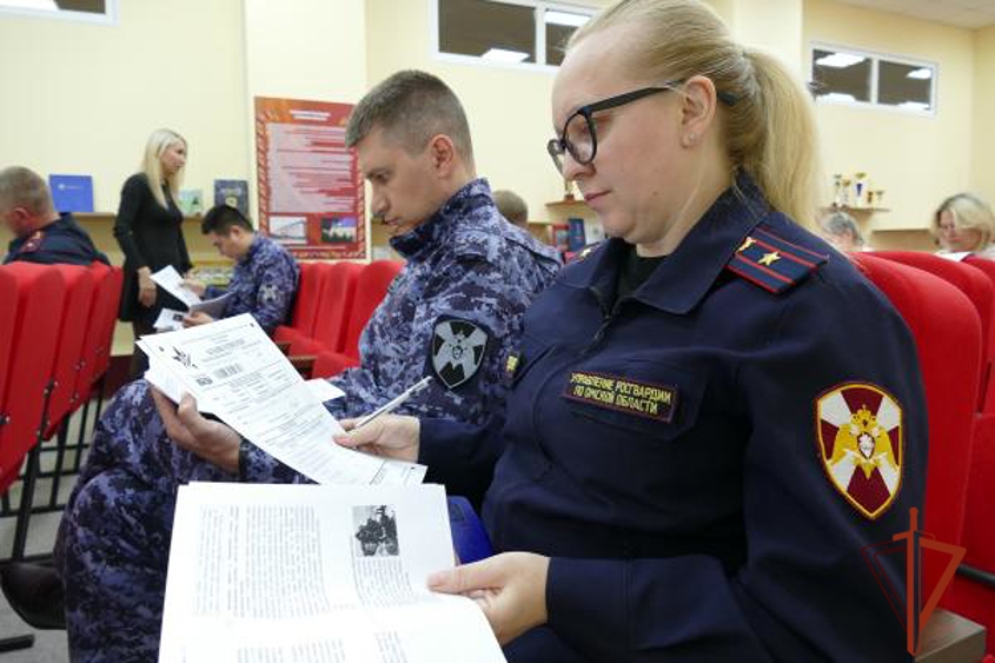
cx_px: 498
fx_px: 691
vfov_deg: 51.3
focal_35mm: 25
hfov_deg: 71.5
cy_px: 332
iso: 400
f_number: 2.8
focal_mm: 9.12
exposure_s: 1/60
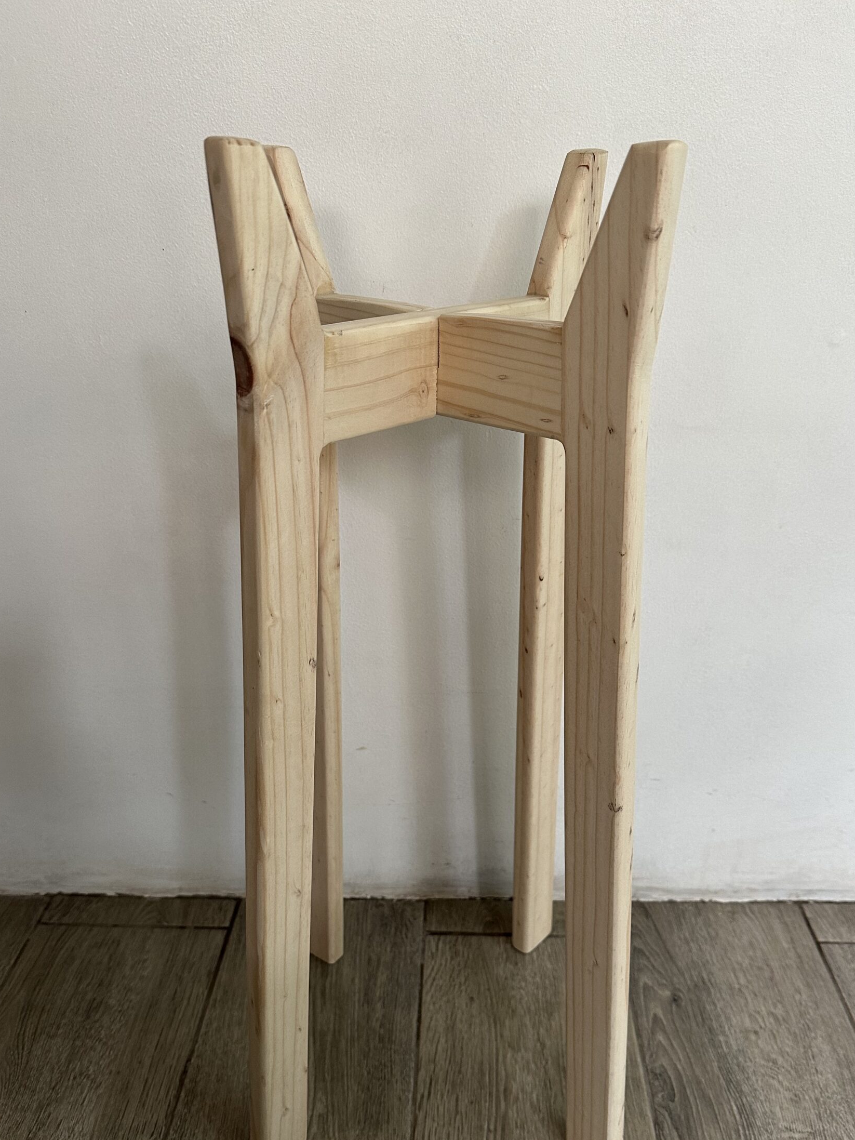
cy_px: 648
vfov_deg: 63.2
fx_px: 922
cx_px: 450
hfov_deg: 49.7
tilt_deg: -26.8
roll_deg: -1.0
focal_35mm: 28
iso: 250
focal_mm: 6.86
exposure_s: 1/78
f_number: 1.78
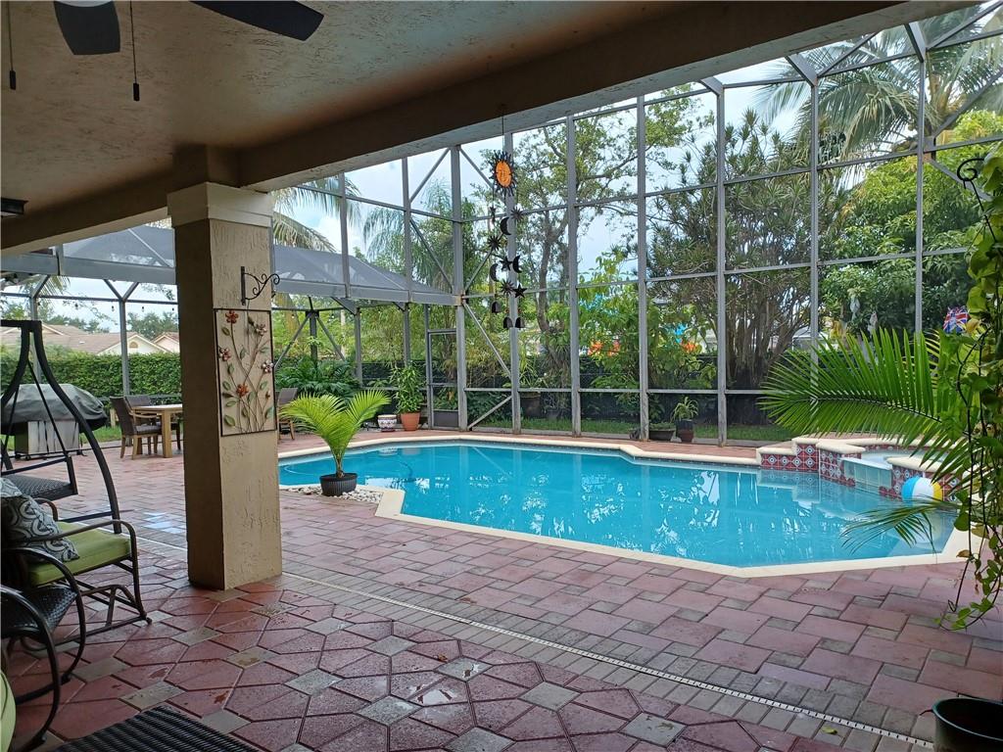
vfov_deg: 54.9
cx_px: 502
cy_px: 376
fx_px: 724
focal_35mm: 25
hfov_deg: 69.4
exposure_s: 1/101
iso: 32
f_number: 1.8
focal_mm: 4.6
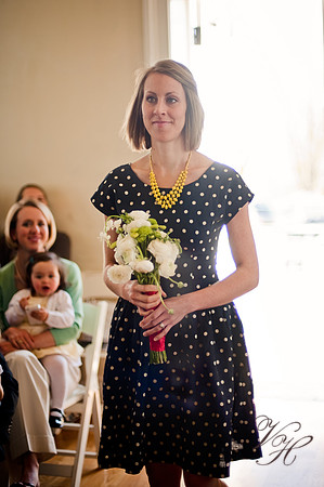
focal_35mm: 50
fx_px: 677
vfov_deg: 39.6
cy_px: 244
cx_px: 162
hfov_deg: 26.9
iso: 200
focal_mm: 50
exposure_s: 1/320
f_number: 1.4
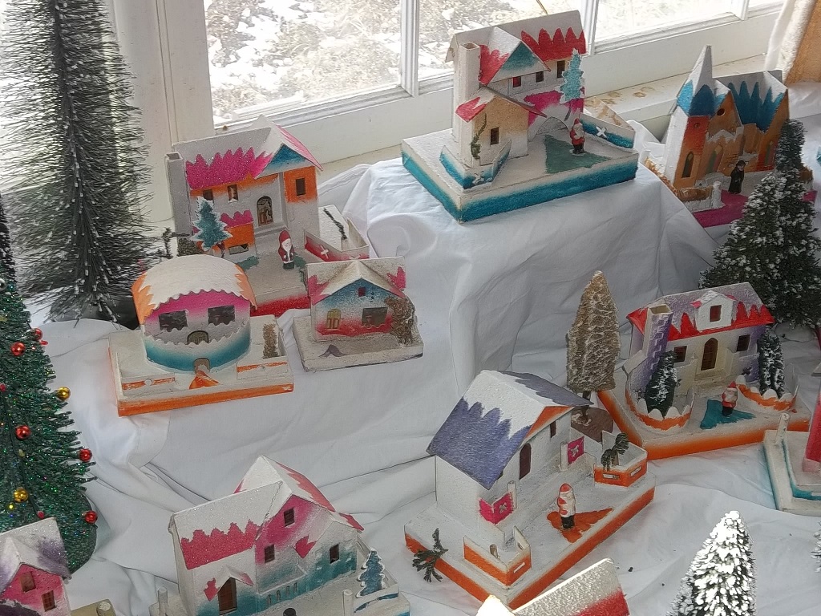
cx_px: 410
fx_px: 1233
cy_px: 308
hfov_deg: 36.8
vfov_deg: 28.0
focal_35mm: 52
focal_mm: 9.3
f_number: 5
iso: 80
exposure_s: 1/40
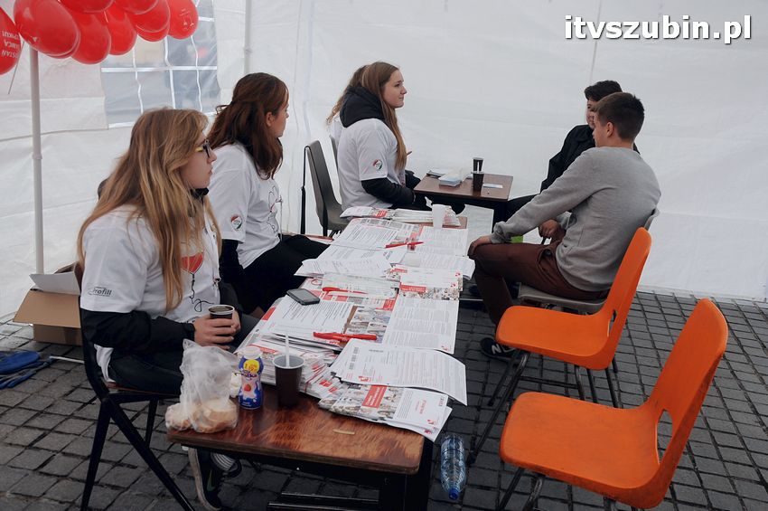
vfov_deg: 39.9
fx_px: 703
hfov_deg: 57.3
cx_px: 384
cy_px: 256
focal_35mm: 33
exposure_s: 1/160
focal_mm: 22
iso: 200
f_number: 6.3
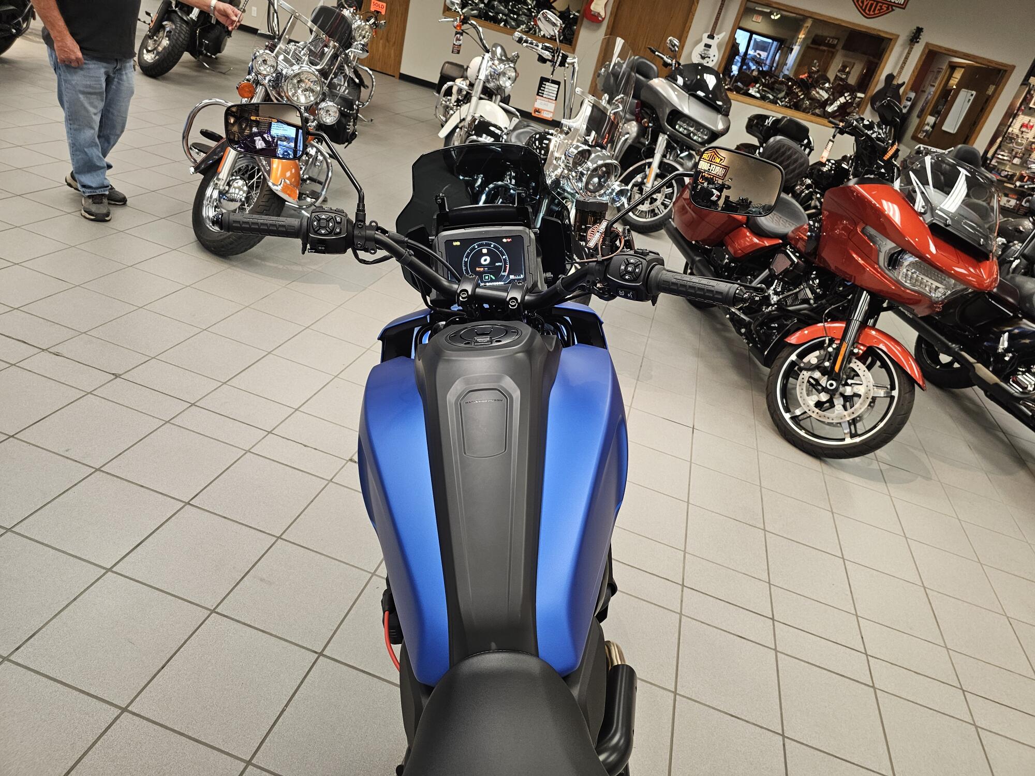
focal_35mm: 23
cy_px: 388
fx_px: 688
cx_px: 518
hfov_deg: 73.9
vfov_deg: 58.9
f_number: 1.7
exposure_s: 1/120
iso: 200
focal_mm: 6.3
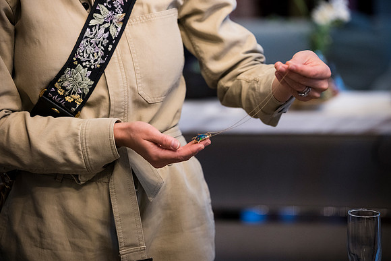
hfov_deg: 16.0
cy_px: 130
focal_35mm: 128
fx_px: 1390
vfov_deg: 10.7
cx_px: 196
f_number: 3.2
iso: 2500
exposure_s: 1/160
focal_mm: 128
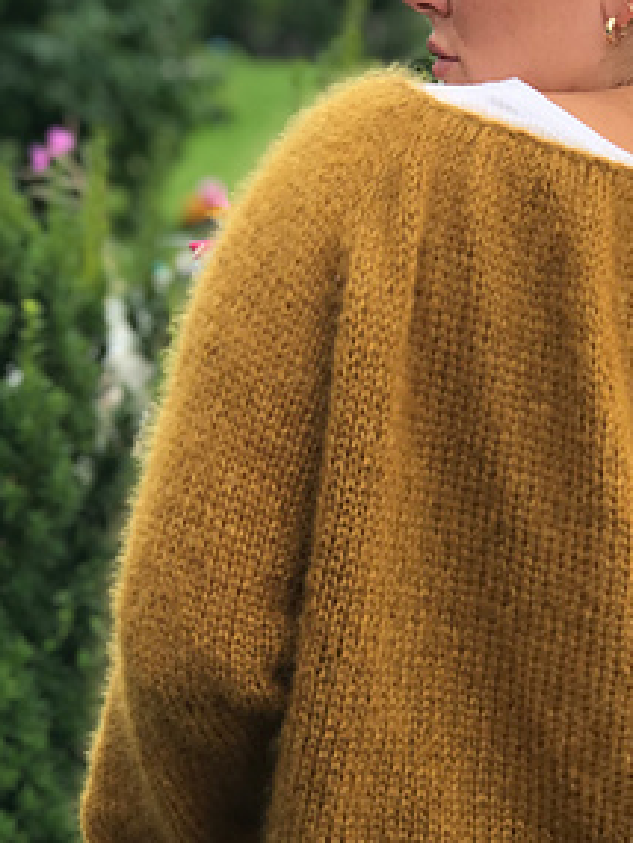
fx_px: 2436
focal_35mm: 100
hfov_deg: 14.8
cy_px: 399
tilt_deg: -9.7
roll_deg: +0.0
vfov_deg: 19.6
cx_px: 339
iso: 20
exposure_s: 1/269
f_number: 2.8
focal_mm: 6.6
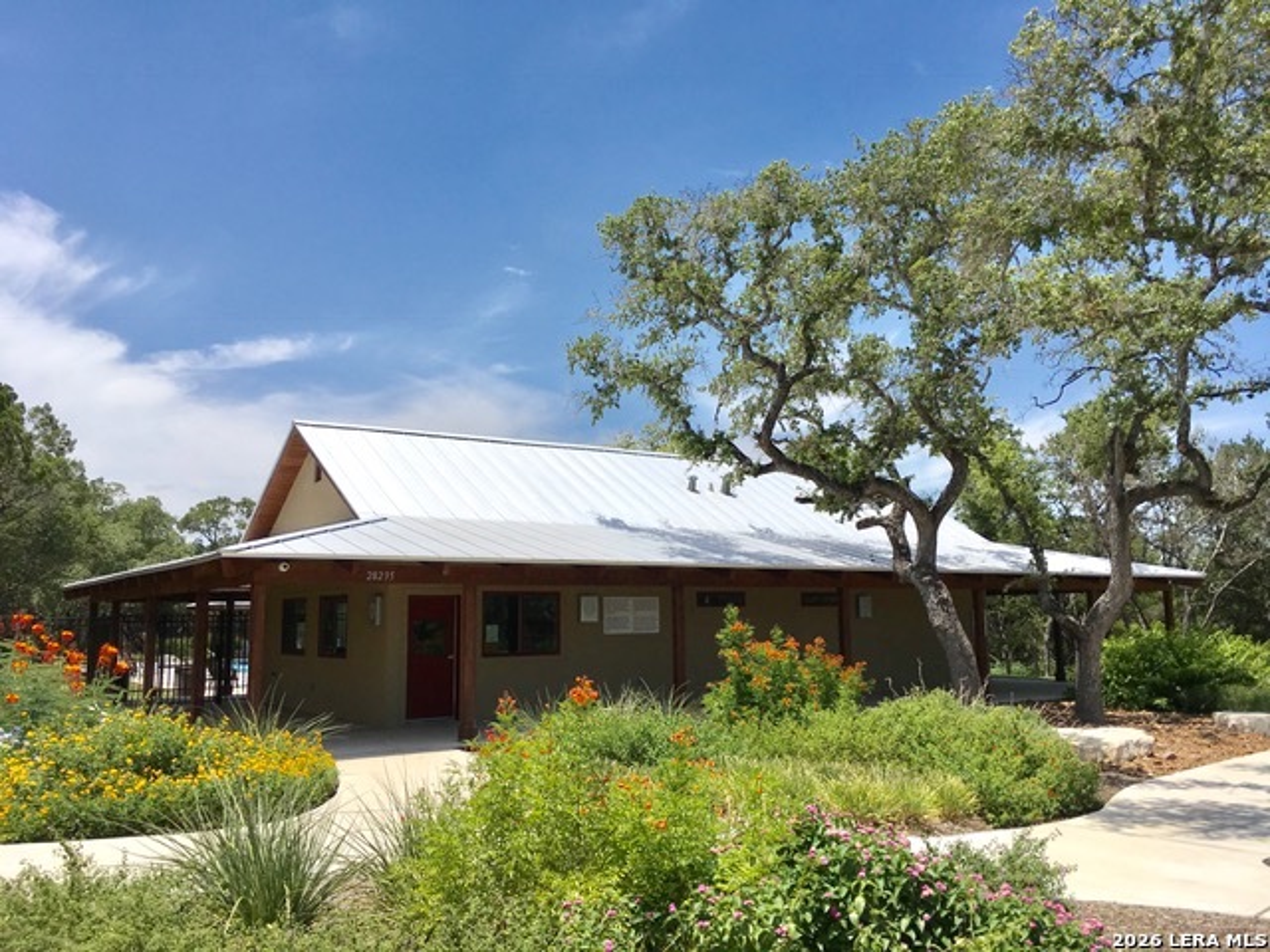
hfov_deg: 61.7
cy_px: 476
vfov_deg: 48.2
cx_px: 635
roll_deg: +1.2
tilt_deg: +8.2
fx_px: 1064
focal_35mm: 29
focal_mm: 4.15
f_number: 2.2
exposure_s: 1/2747
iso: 25
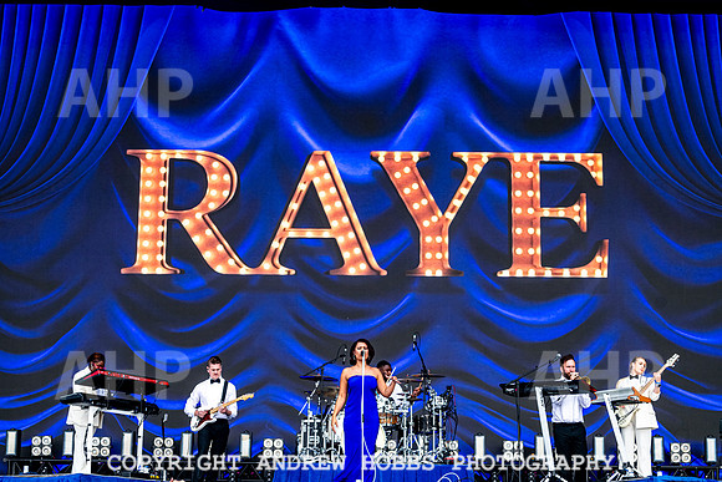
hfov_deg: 28.0
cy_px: 241
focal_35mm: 72
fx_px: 1446
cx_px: 361
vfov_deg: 18.9
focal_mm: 70
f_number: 4.5
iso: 250
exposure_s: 1/2000
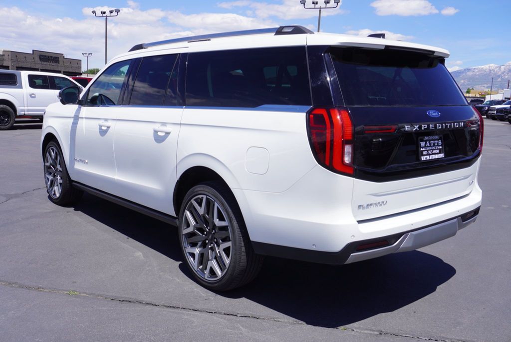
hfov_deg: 55.1
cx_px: 256
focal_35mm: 34
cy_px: 171
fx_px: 490
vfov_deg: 38.4
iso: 100
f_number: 8
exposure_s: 1/250
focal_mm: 23
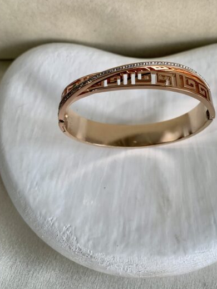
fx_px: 334
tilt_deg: -60.9
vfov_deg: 45.9
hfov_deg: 35.7
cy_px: 92
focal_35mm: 40
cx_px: 142
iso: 32
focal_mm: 4.25
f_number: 1.8
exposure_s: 1/100
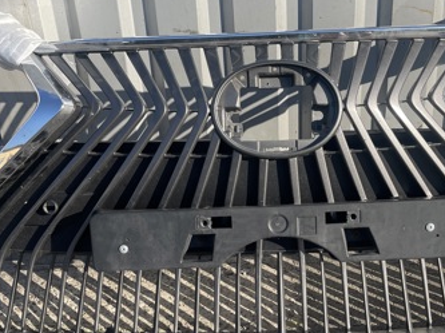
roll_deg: +2.7
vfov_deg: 30.0
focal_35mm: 48
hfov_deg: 39.6
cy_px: 217
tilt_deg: -30.9
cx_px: 255
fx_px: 616
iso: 32
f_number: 1.6
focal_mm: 5.1
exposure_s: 1/1689
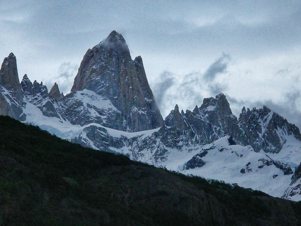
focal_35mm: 101
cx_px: 152
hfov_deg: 19.5
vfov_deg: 14.6
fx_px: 878
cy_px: 108
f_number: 10
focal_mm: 39.1
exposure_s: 1/4000
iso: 5000
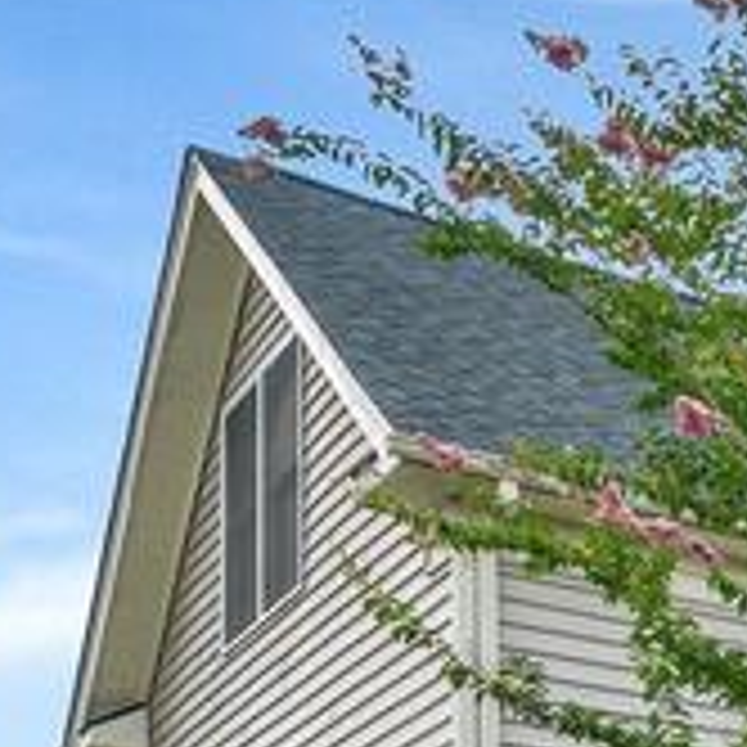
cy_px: 1181
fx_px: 2051
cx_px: 1953
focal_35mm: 84
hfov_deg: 13.1
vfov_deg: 18.0
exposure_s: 1/200
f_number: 7.1
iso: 1250
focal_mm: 16
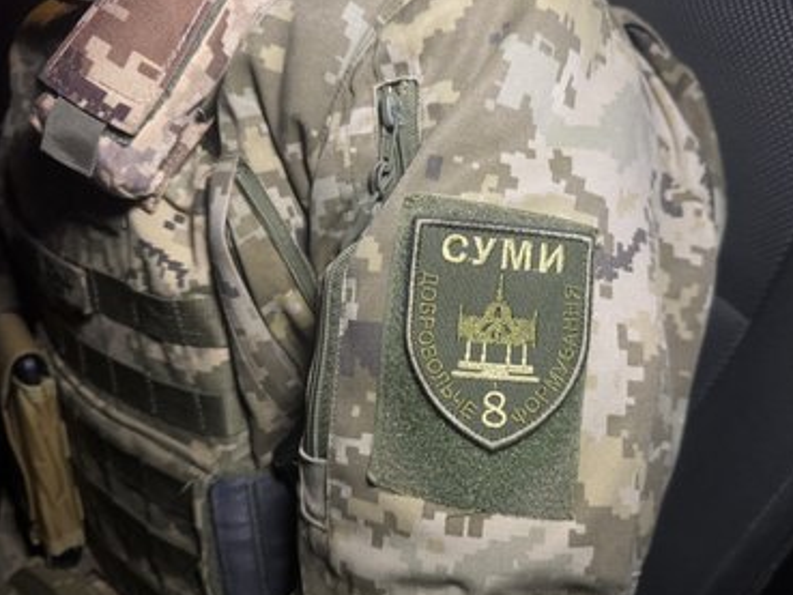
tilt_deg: -37.1
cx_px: 426
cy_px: 309
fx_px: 596
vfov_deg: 53.1
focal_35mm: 26
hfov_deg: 67.2
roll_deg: +10.8
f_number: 1.78
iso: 800
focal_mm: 6.76
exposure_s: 1/33
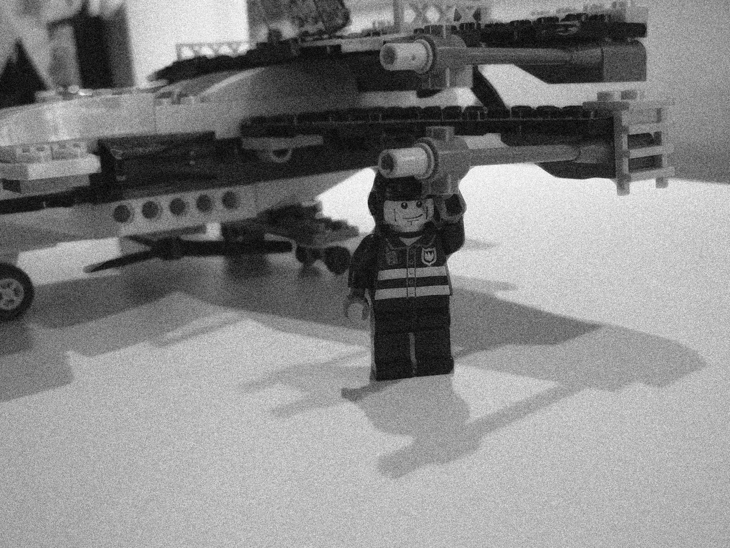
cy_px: 274
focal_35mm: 38
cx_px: 365
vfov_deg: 37.7
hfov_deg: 49.0
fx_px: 801
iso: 140
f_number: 2.8
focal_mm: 6.3
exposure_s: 1/15
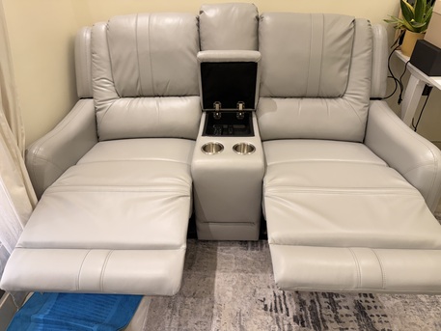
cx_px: 220
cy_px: 166
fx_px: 306
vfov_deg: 56.8
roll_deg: +1.6
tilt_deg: -35.8
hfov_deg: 71.6
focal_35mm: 24
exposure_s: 1/120
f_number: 1.78
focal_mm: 6.76
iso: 160
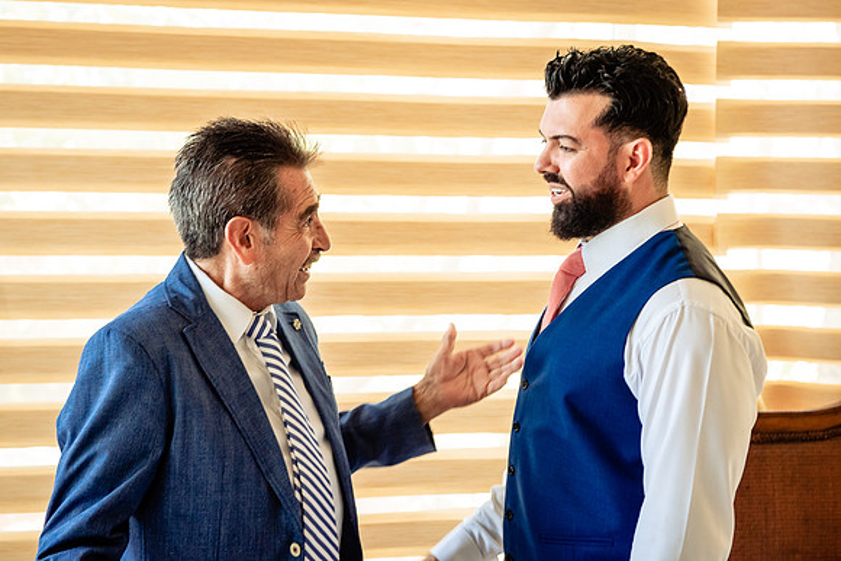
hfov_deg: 30.8
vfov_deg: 20.8
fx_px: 1526
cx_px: 413
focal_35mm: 65
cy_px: 245
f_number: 4
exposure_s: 1/100
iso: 1600
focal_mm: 58
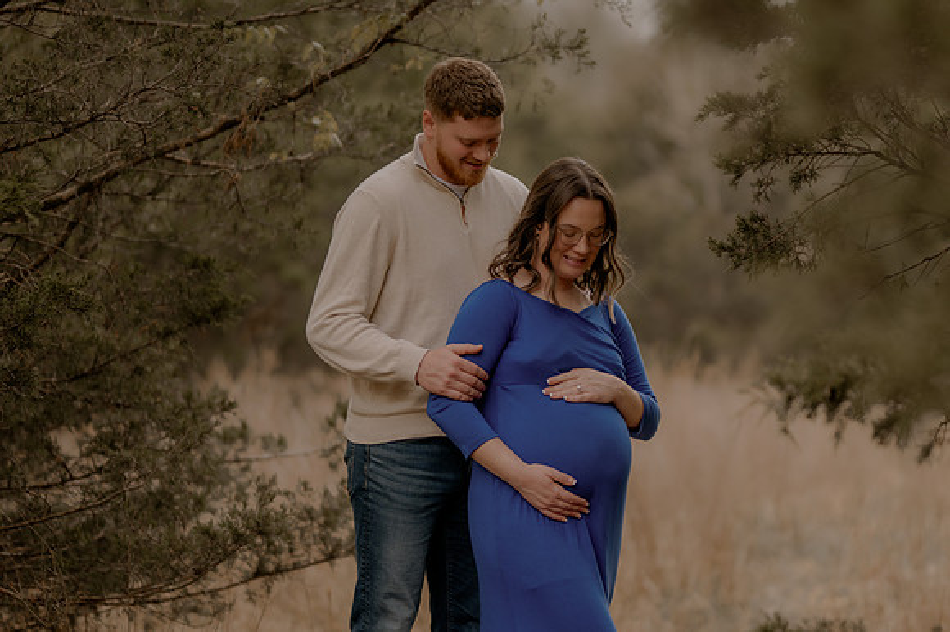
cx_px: 475
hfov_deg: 16.1
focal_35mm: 127
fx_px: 3349
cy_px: 316
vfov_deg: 10.8
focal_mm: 85
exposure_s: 1/1000
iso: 200
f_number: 1.4
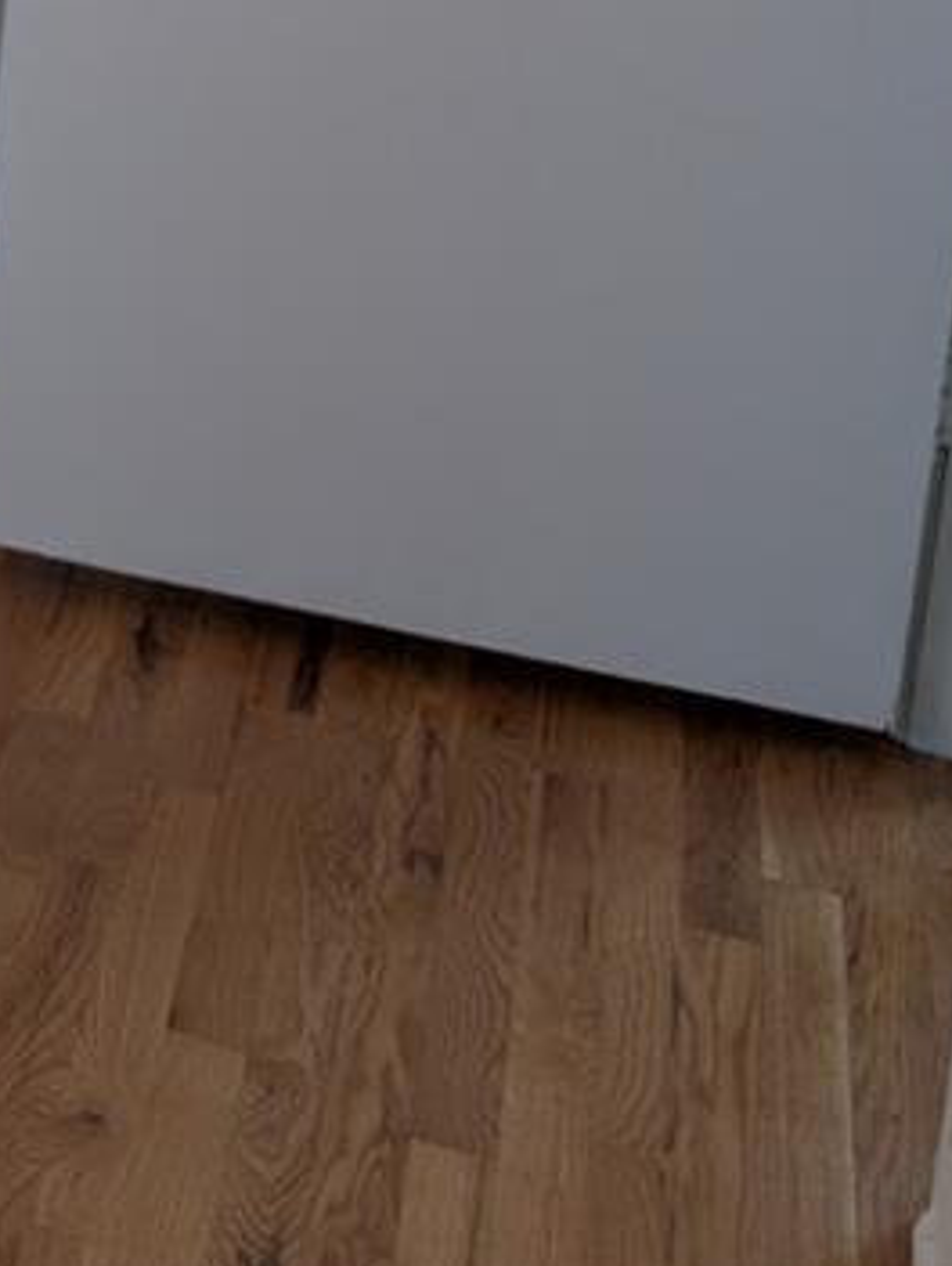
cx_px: -1558
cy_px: -617
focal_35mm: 109
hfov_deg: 10.8
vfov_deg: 16.5
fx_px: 3990
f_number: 1.68
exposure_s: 1/120
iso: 42
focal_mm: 6.9
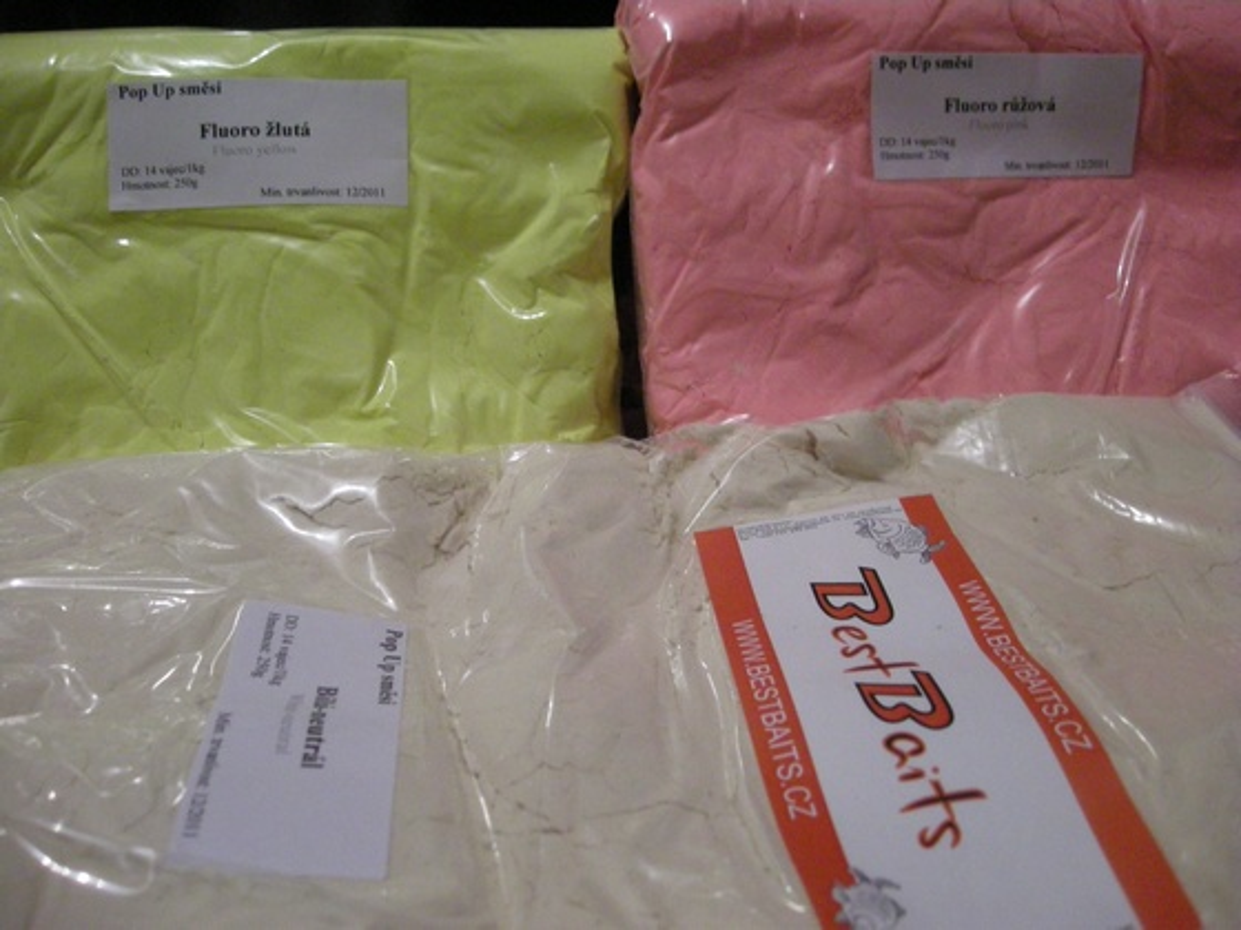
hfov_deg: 52.6
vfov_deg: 40.7
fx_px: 1255
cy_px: 465
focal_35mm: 35
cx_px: 620
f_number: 2.8
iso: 400
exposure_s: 1/21
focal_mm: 5.7
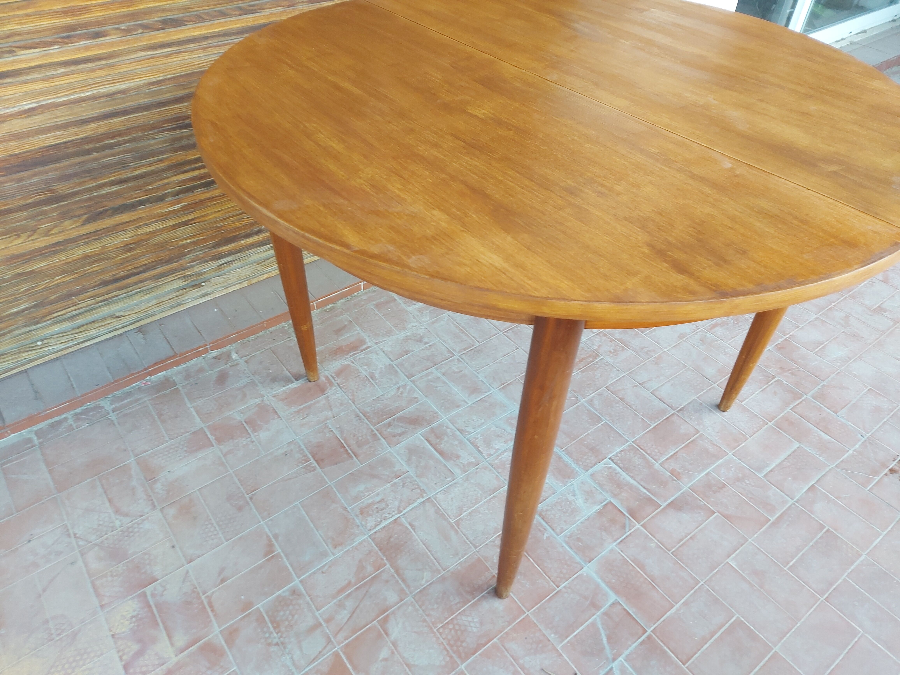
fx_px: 624
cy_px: 338
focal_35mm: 24
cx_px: 450
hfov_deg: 71.6
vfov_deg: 56.8
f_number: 1.8
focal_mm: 5.23
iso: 80
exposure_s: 1/60
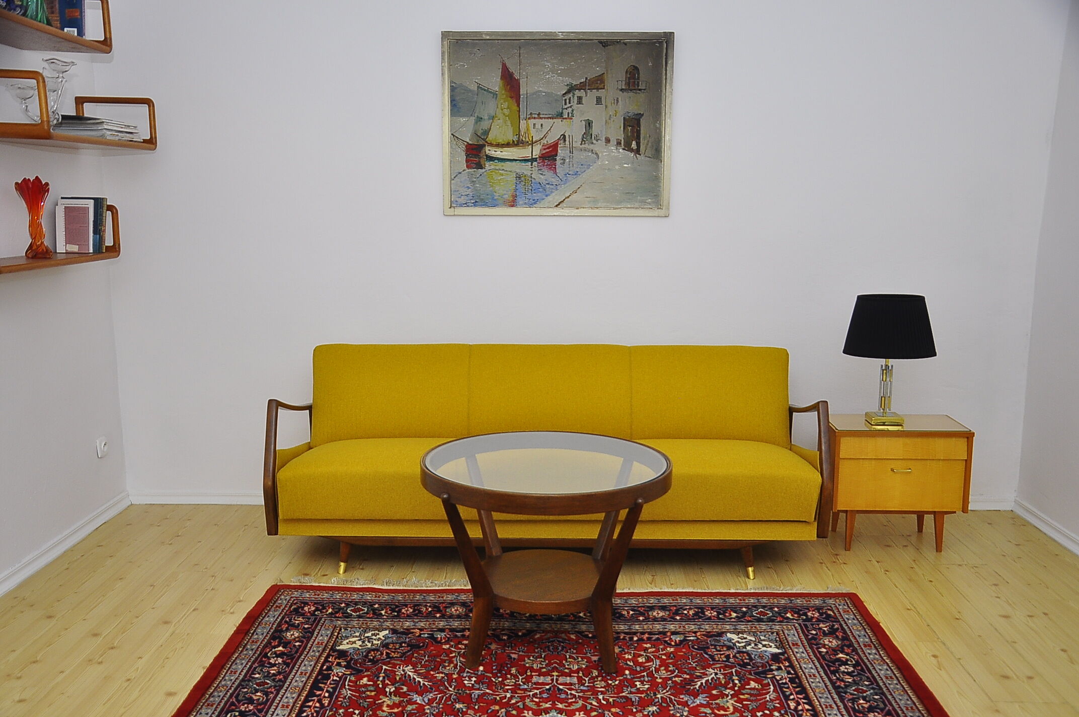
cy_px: 358
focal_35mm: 36
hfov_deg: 53.2
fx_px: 1078
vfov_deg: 36.8
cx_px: 540
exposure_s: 1/200
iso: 400
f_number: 4.5
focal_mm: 24
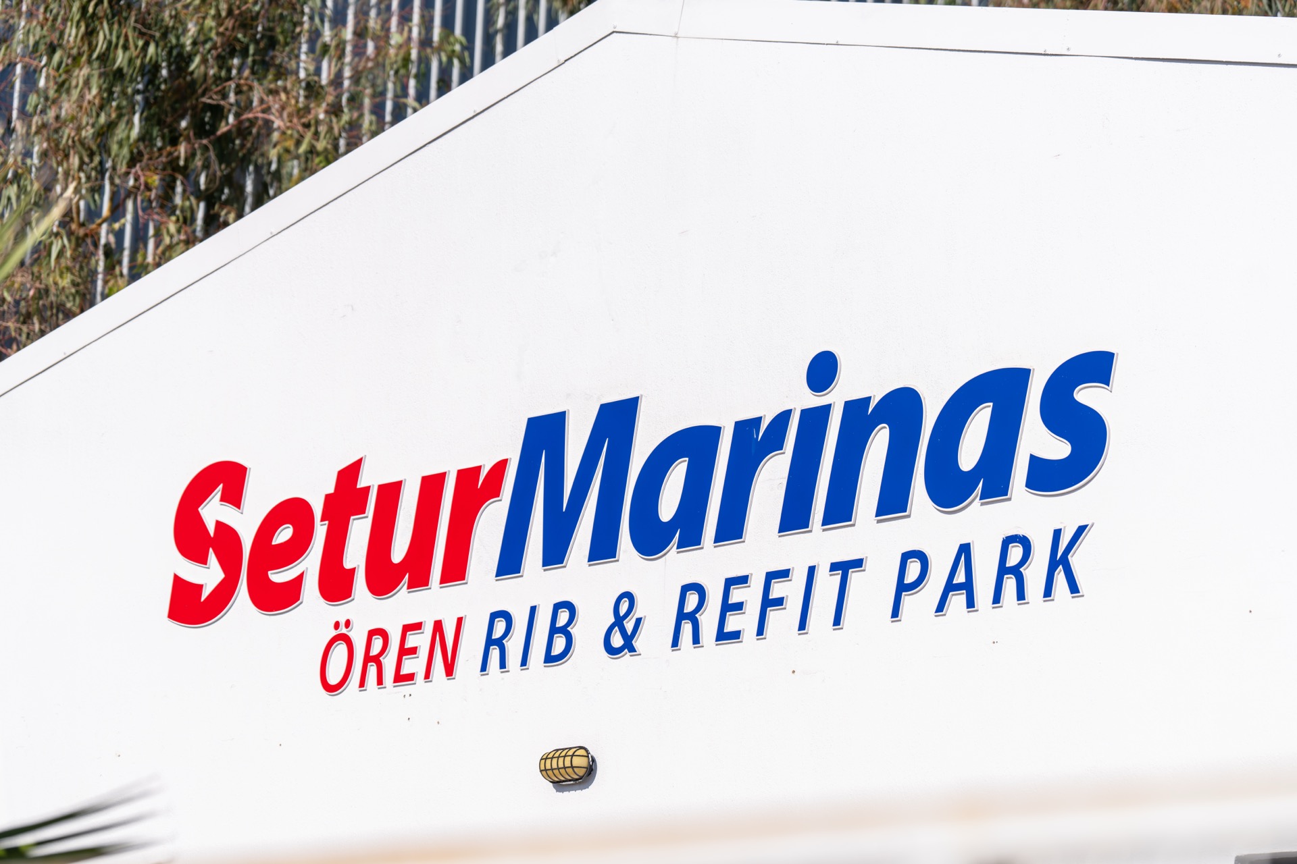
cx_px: 648
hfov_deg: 17.3
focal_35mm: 118
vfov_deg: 11.6
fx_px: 4251
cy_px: 432
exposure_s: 1/2500
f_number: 3.2
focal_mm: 118
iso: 100
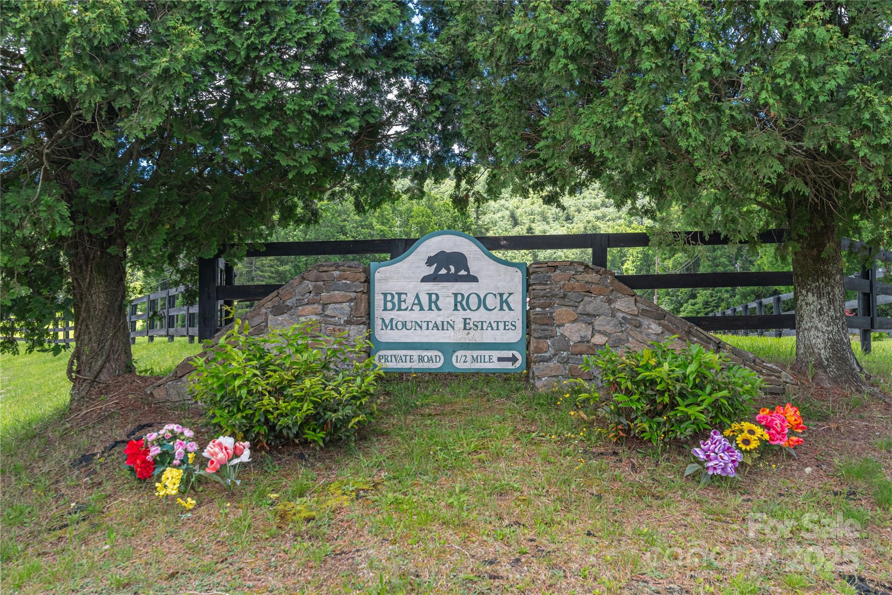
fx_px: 867
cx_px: 446
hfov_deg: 54.4
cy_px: 298
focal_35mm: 35
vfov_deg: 37.9
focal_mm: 35
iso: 640
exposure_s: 1/1600
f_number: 7.1
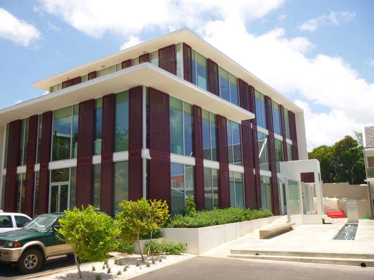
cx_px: 187
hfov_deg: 55.4
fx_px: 357
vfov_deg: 42.9
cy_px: 140
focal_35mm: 33
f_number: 4.3
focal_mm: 5.9
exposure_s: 1/400
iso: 100
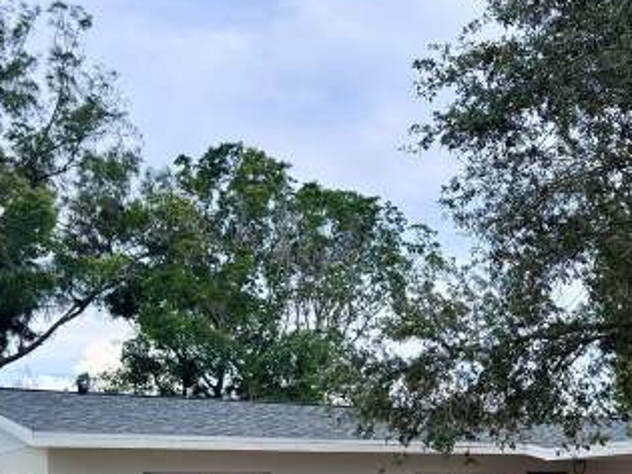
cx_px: 520
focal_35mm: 61
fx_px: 1113
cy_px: 480
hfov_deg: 30.8
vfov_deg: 23.0
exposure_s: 1/1285
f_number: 1.78
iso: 80
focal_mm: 6.76
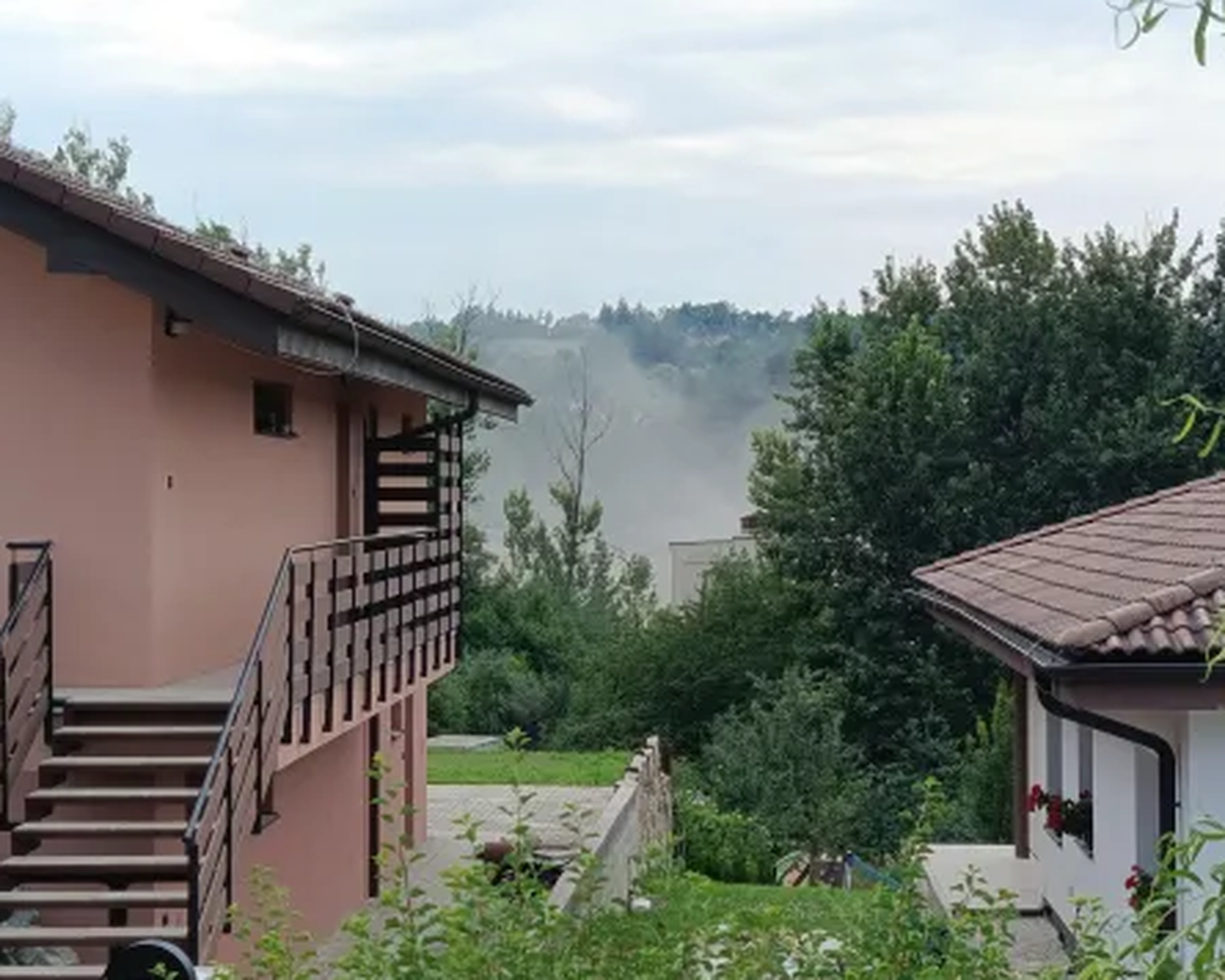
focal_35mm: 81
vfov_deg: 18.9
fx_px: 2937
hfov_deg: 23.6
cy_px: 490
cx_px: 581
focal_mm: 5.24
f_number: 1.7
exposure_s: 1/454
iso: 50
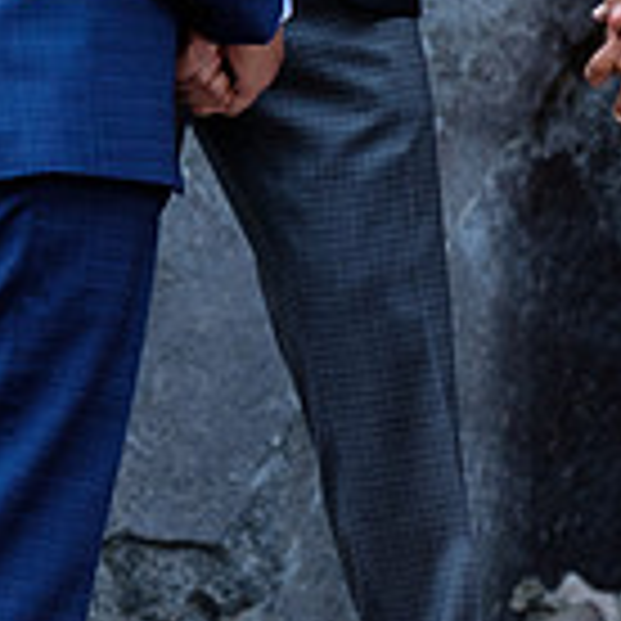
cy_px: -164
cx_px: 166
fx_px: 9478
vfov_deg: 3.7
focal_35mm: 467
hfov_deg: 3.8
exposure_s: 1/110
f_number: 3.2
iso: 640
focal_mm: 87.1
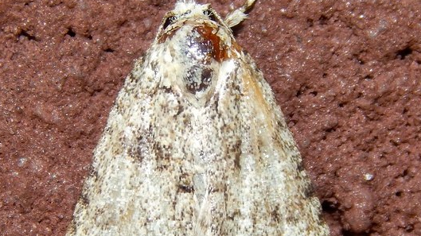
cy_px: 167
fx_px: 2979
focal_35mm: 267
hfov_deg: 8.1
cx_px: 198
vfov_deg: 4.5
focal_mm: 28.7
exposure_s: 1/30
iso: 125
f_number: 10.1
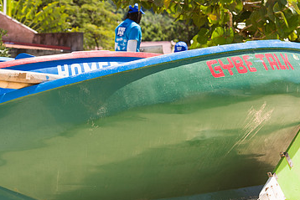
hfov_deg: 11.5
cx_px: 92
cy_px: 78
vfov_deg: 7.7
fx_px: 1484
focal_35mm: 178
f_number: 8
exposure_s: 1/200
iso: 100
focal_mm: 110
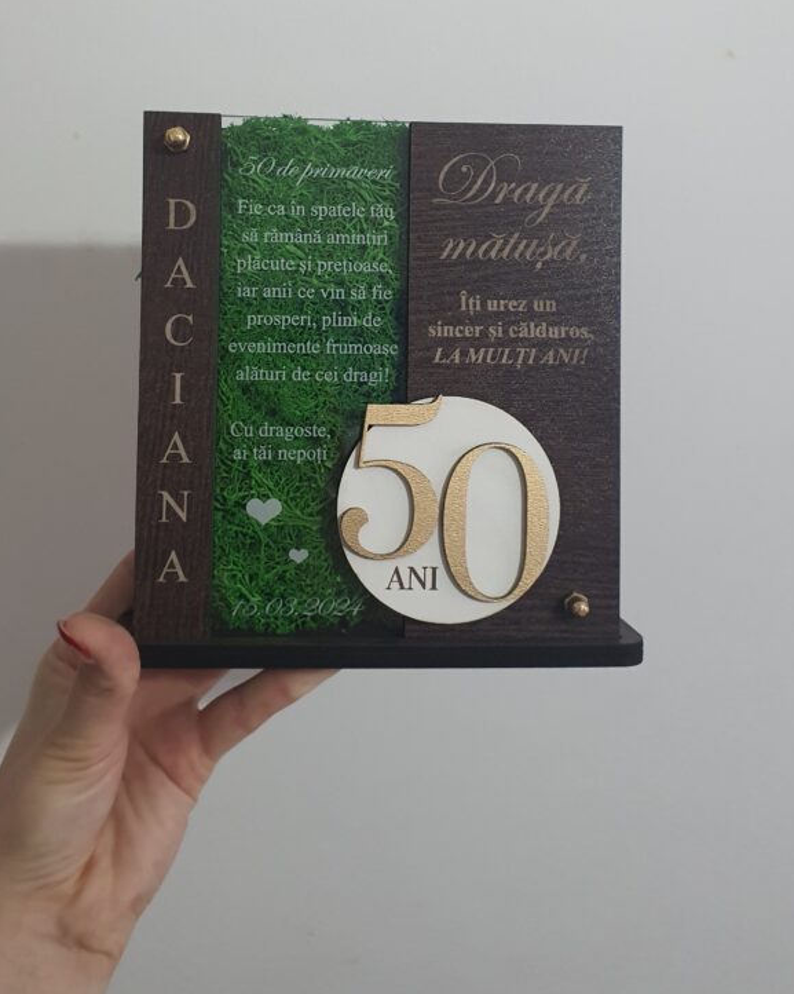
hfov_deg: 41.1
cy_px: 324
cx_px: 384
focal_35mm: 36
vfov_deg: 49.3
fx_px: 1058
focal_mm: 4.3
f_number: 2.4
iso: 400
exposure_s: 1/50
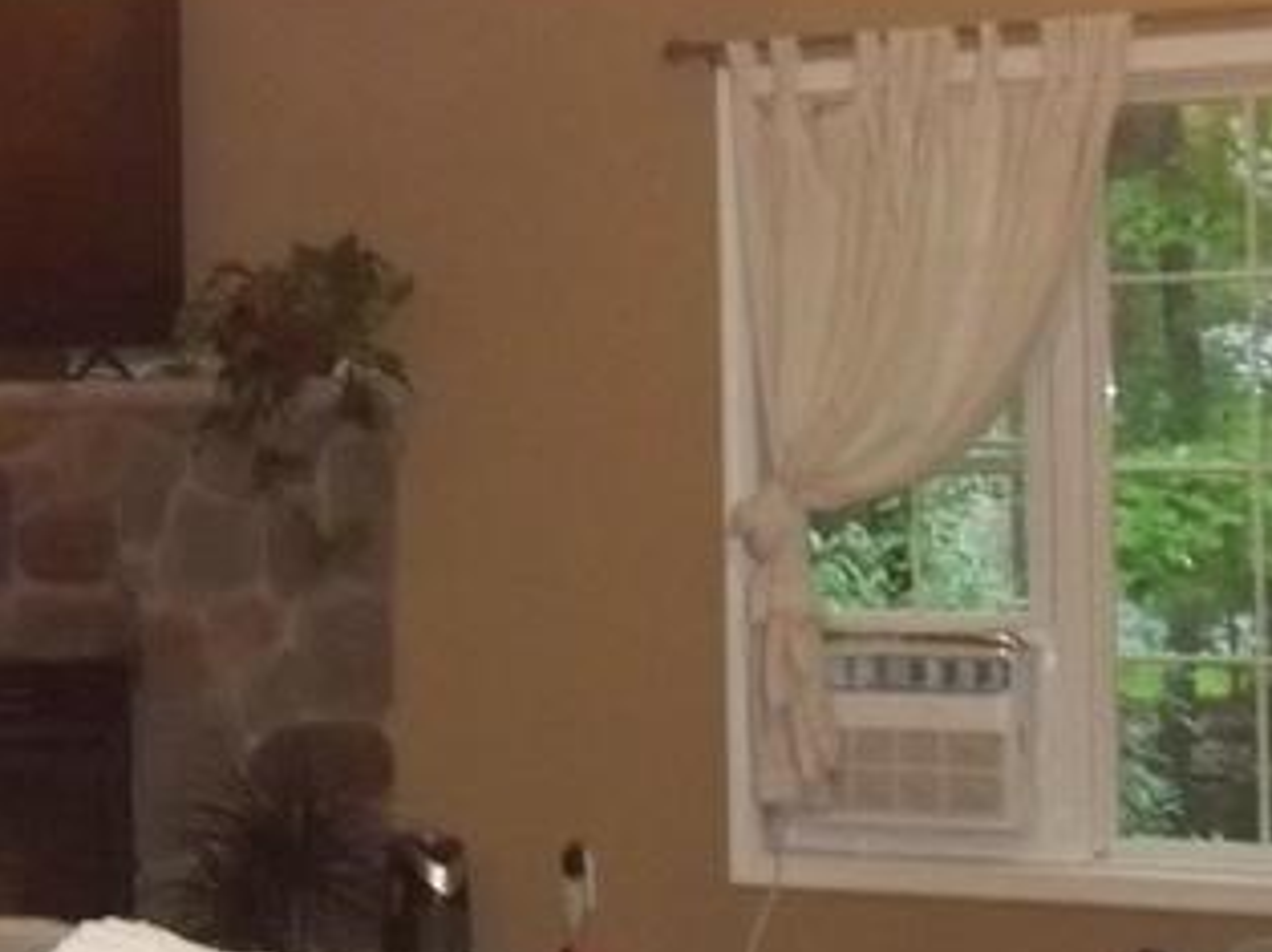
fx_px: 3194
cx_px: -95
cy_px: 397
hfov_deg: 21.5
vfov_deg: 16.9
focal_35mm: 87
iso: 400
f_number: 2.9
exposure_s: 1/30
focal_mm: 5.7
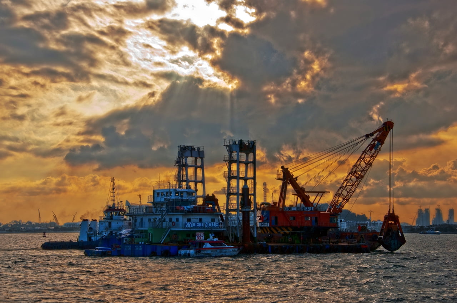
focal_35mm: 72
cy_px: 152
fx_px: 913
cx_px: 228
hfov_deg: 28.1
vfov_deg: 18.9
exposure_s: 1/250
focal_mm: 48
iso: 200
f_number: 8
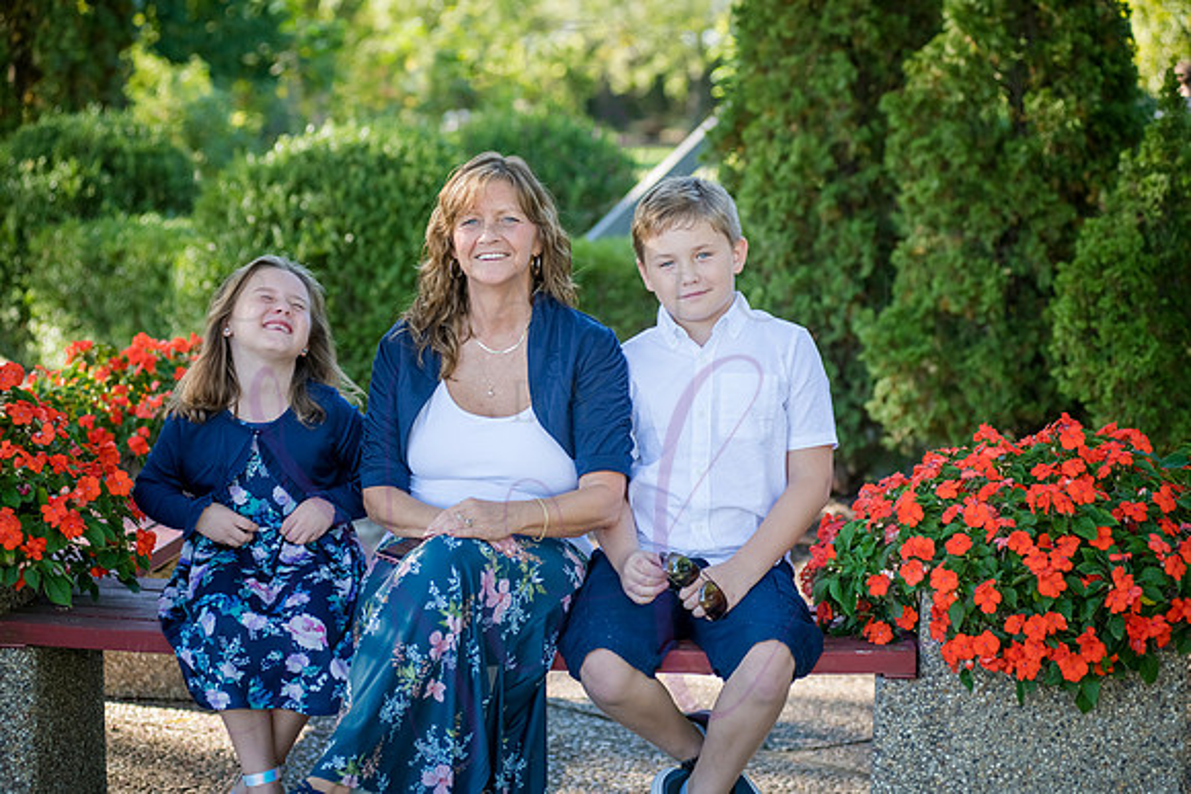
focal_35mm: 92
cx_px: 596
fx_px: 3044
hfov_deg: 22.1
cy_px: 397
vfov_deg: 14.9
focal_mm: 92
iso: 400
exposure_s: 1/400
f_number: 4
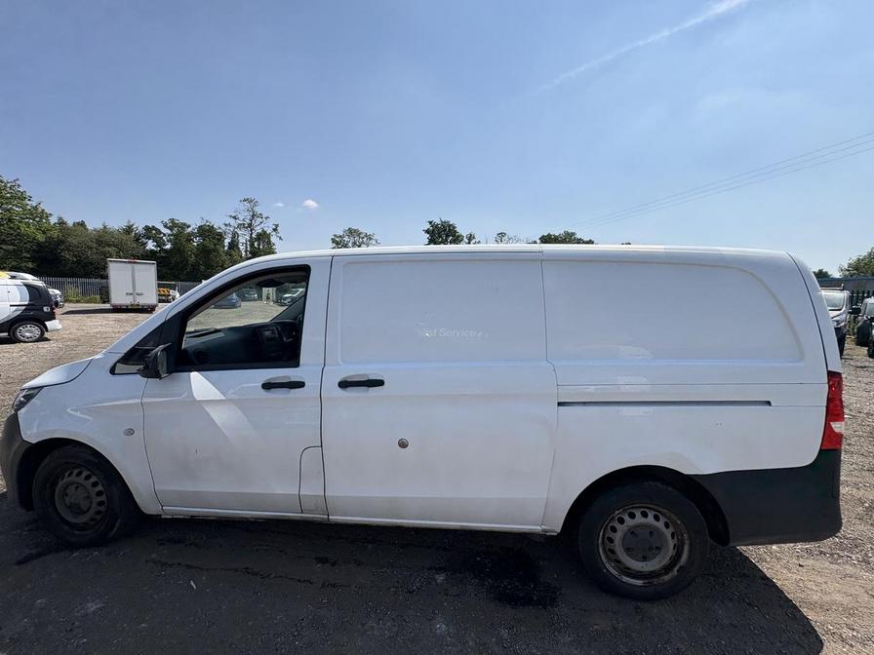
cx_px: 437
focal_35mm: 14
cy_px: 328
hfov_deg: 102.1
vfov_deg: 85.7
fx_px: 353
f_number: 2.2
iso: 50
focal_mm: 2.22
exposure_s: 1/2494
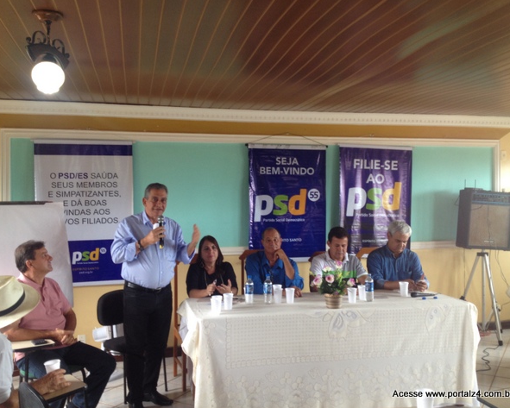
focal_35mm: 37
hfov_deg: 49.1
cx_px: 251
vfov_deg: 40.1
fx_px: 559
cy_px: 204
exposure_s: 1/20
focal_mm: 4.28
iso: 50
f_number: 2.4
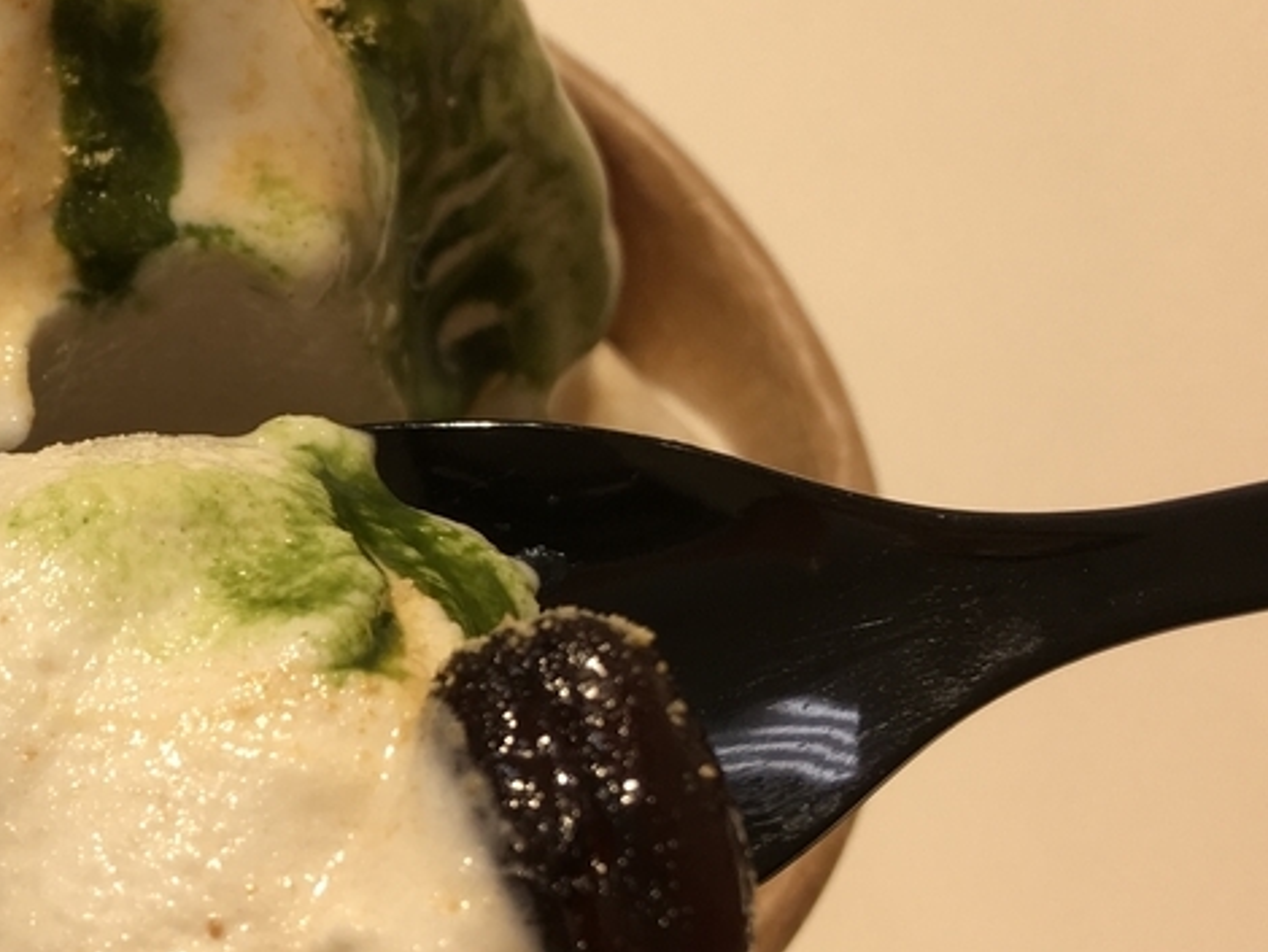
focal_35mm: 74
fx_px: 2712
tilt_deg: -54.9
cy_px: 520
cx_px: -156
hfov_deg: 24.4
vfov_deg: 19.9
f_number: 2.2
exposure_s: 1/120
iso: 25
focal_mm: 4.15
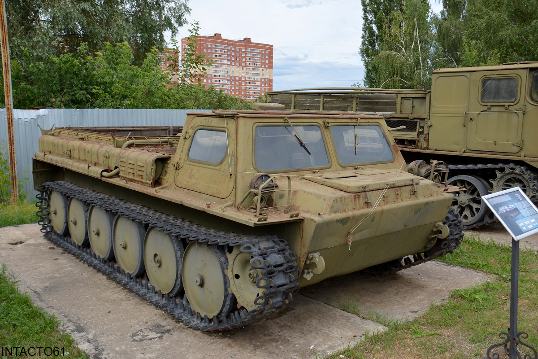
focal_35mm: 33
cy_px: 180
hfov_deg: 57.2
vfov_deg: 40.0
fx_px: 493
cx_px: 269
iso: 180
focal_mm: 22
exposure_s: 1/250
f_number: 8
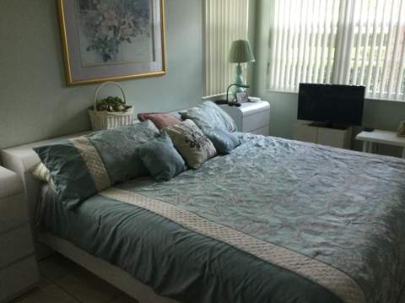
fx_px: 362
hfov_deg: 58.4
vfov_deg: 45.4
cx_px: 202
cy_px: 152
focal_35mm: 31
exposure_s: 1/30
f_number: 2.4
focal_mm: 3.3
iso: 125
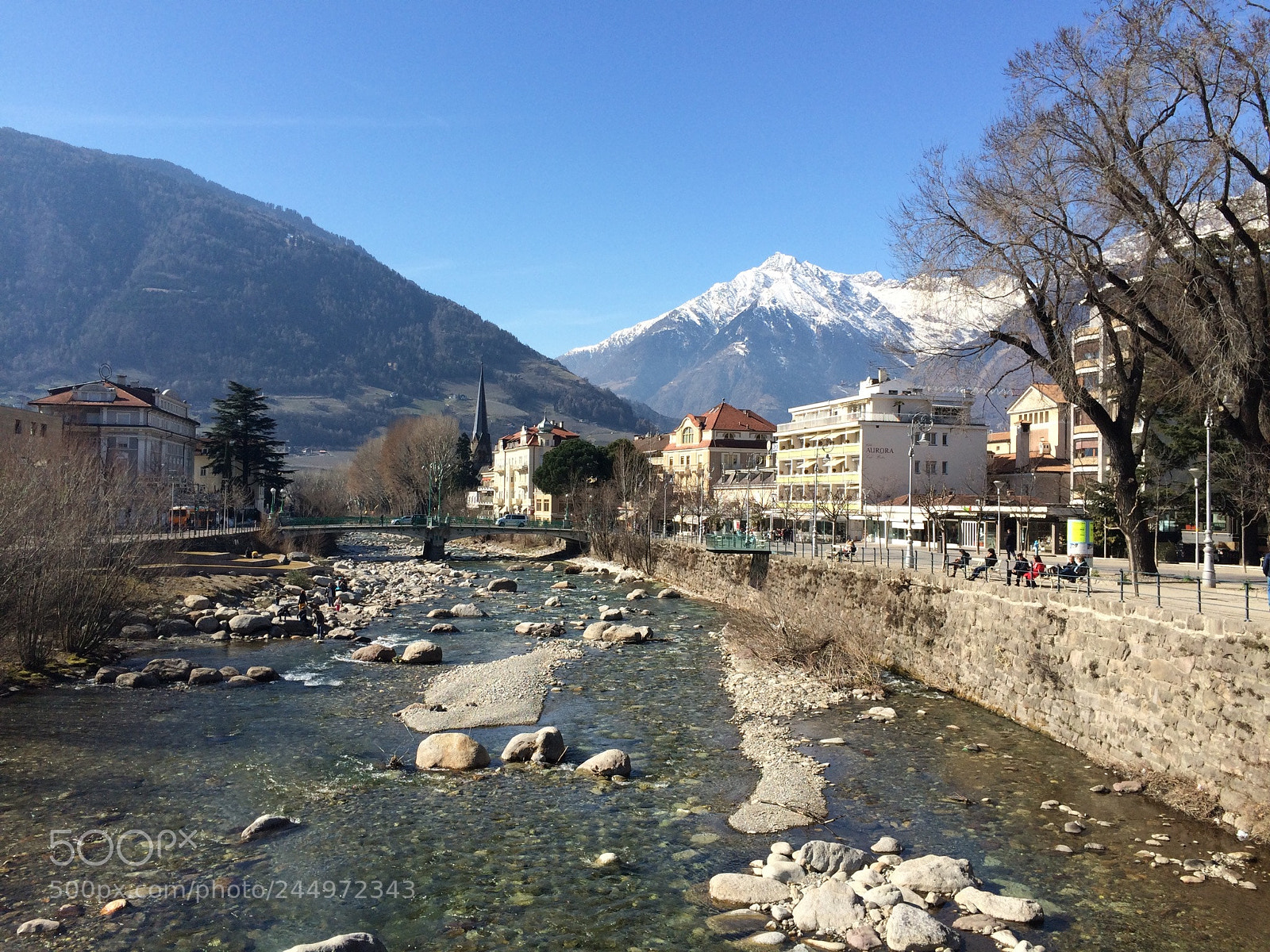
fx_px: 1064
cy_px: 476
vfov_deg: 48.2
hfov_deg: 61.7
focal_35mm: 29
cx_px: 635
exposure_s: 1/2053
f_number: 2.2
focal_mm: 4.15
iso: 32
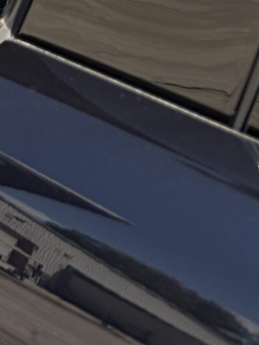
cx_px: -361
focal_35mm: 127
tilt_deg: -17.4
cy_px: -340
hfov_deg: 10.2
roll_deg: +1.4
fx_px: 1267
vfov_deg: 13.4
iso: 50
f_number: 1.6
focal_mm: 5.96
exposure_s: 1/873
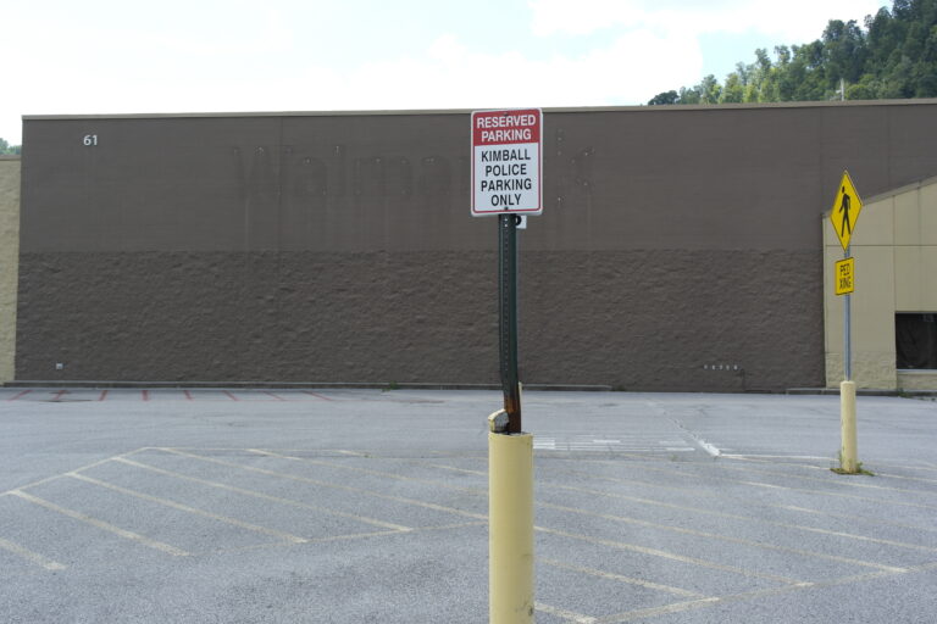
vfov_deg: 43.6
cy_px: 312
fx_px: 781
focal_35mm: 30
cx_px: 468
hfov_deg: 61.9
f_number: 5.6
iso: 100
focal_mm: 20
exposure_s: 1/200
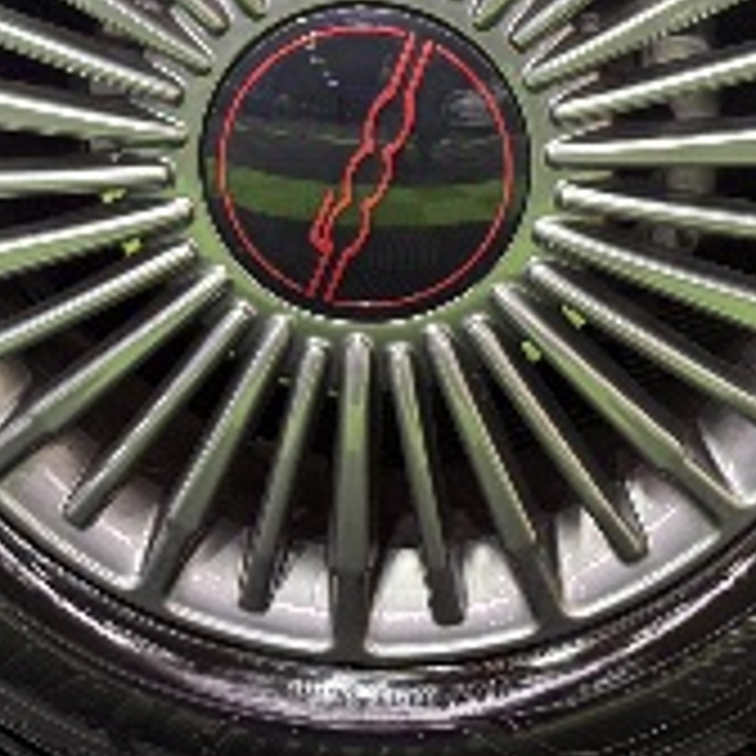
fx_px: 2817
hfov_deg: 15.3
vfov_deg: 15.1
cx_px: 378
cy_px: 81
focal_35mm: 114
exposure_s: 1/100
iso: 160
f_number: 1.6
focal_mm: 5.96
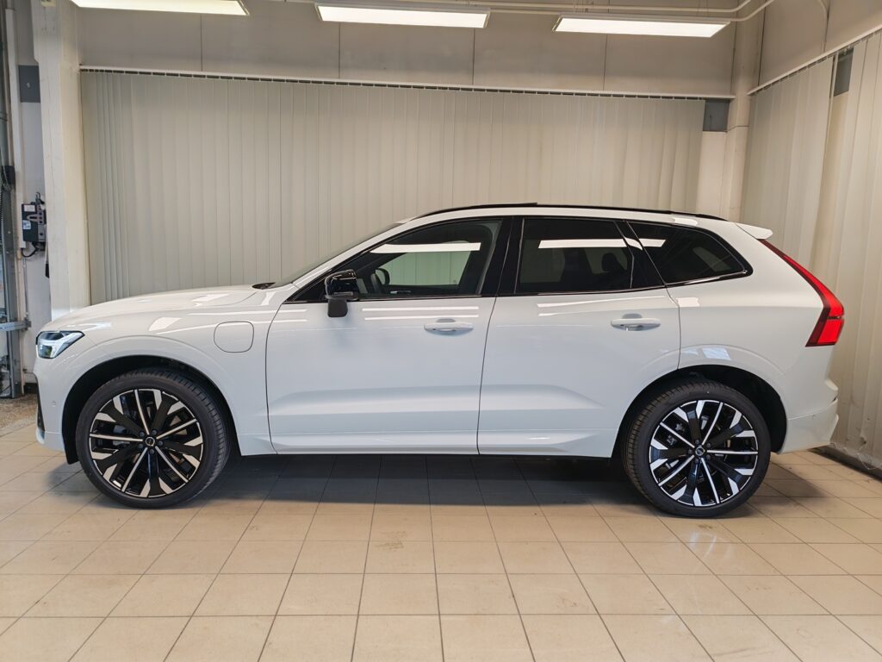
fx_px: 586
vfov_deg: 58.9
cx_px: 441
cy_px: 331
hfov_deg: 73.9
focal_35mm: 23
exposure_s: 1/100
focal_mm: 5.4
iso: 64
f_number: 1.6
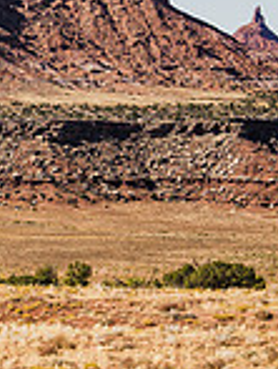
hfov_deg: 7.4
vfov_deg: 10.3
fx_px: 2047
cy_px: 267
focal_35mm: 192
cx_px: -327
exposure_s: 1/640
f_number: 7.1
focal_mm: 50
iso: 160
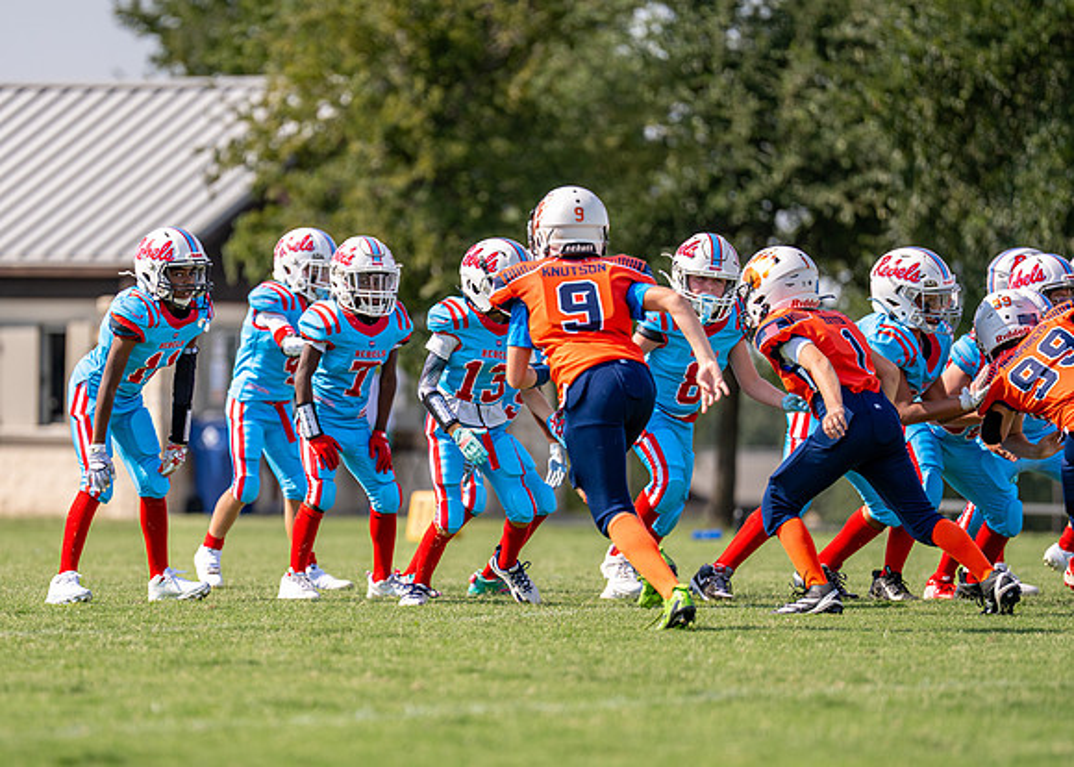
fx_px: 8185
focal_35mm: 268
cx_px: 401
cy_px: 435
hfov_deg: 7.5
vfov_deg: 5.4
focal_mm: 200
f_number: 2.8
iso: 125
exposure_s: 1/2000
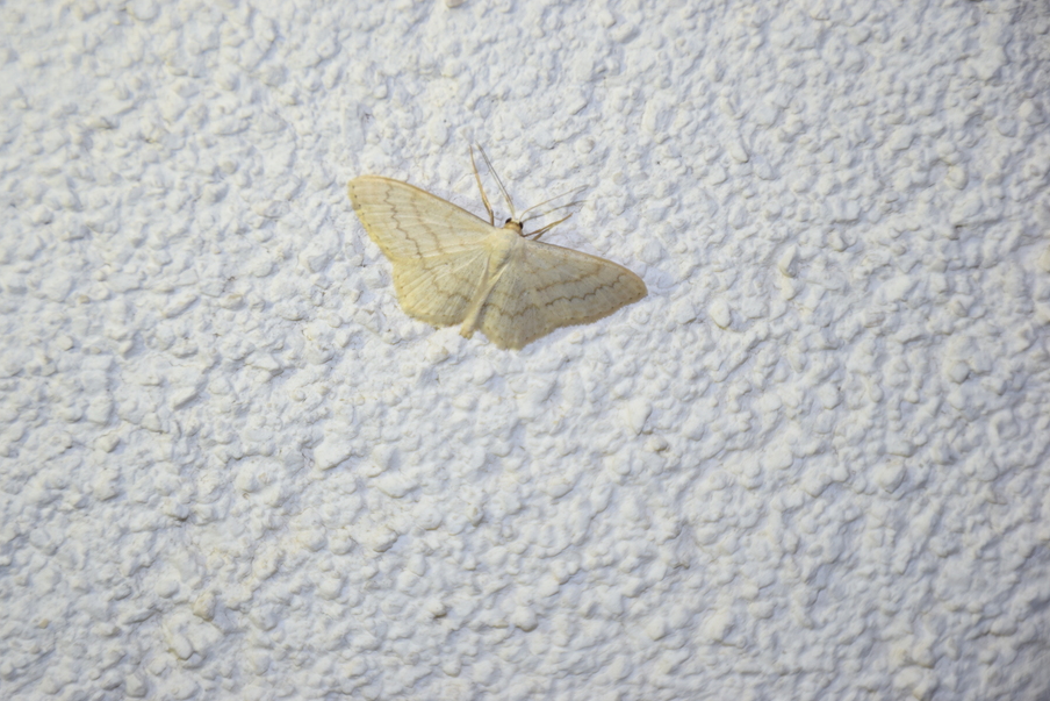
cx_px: 494
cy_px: 349
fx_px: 6505
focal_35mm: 223
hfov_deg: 9.2
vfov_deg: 6.2
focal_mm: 140
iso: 500
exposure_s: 1/60
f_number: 5.6
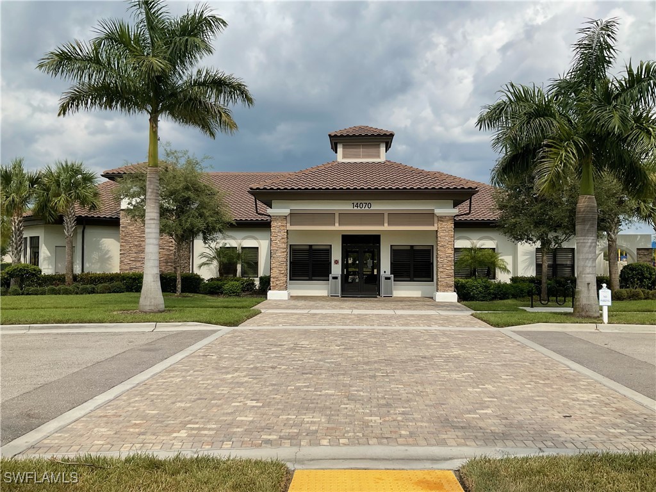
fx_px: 550
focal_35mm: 29
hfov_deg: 61.7
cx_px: 328
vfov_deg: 48.2
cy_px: 246
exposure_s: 1/2667
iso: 16
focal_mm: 3
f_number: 1.8
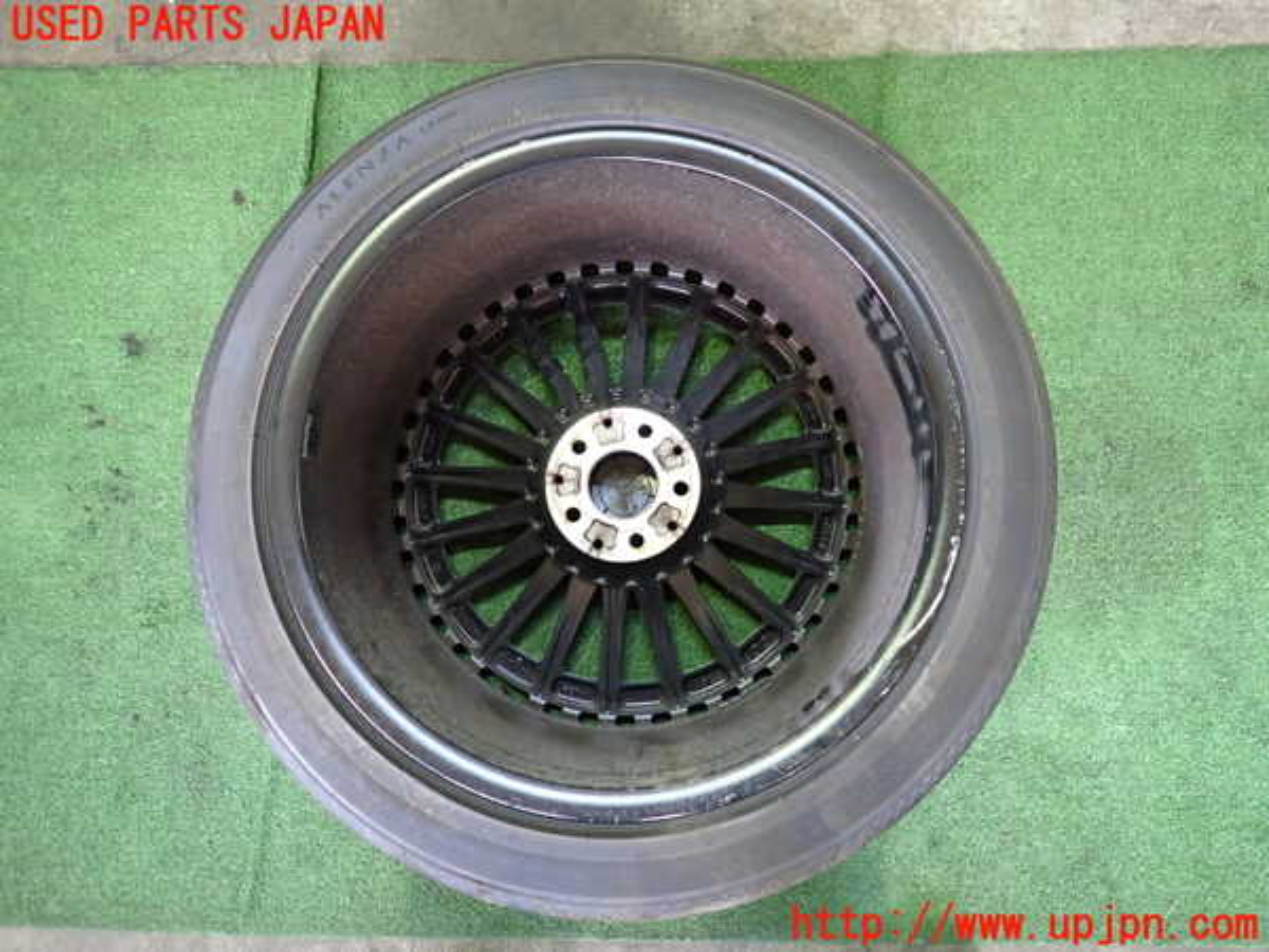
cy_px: 476
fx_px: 916
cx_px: 634
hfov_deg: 69.4
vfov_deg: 54.9
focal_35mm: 25
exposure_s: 1/30
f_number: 2
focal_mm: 4.5
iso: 500
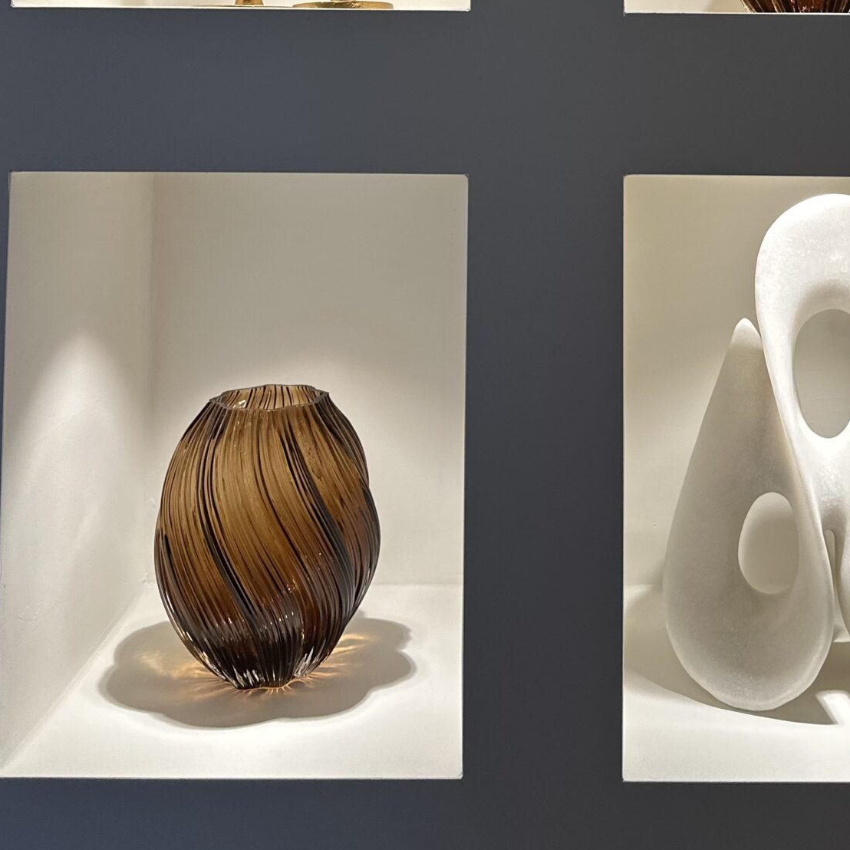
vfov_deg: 31.9
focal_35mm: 49
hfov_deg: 34.4
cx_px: 554
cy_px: -5
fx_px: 1361
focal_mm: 6.86
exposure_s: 1/100
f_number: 1.78
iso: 200
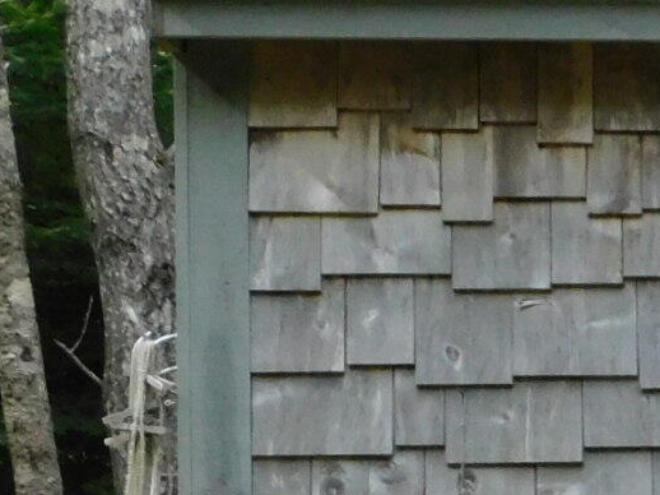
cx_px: 1352
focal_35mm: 158
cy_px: 658
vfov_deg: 9.2
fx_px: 3011
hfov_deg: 11.2
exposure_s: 1/320
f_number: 3.5
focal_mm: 6.3
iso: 400
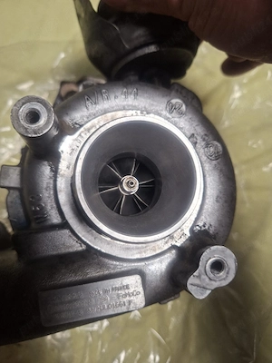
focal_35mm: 23
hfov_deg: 58.9
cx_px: 136
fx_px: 241
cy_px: 182
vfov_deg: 73.9
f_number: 1.8
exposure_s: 1/50
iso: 160
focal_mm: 5.54
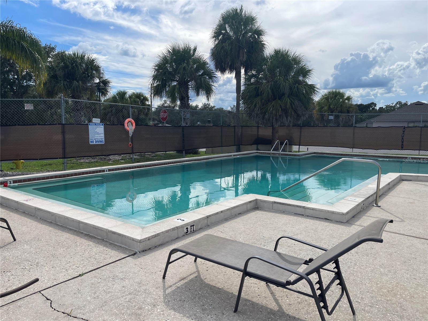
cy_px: 160
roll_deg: -0.1
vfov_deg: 54.9
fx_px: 309
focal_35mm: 25
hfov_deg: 69.4
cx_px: 214
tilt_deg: -4.4
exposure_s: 1/4717
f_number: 1.6
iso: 32
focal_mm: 5.1
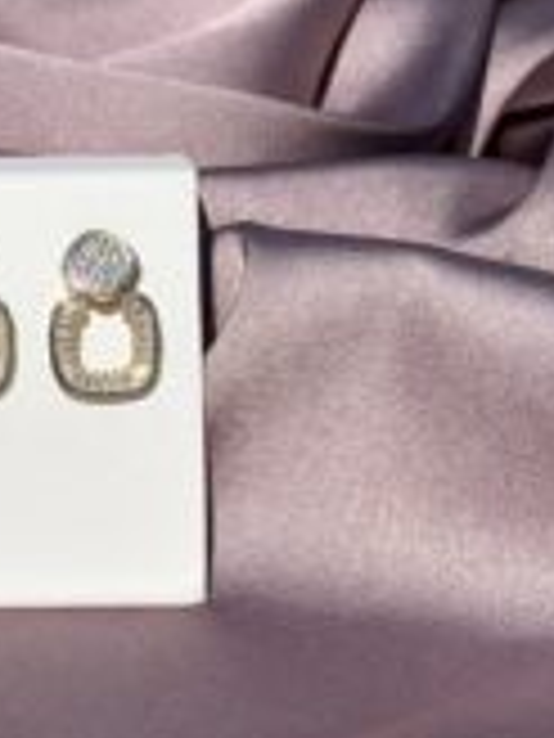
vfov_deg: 16.8
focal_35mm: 117
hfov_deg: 12.5
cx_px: 27
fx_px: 2497
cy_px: 374
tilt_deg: -33.1
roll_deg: +0.5
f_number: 1.78
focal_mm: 6.76
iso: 64
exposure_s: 1/27778
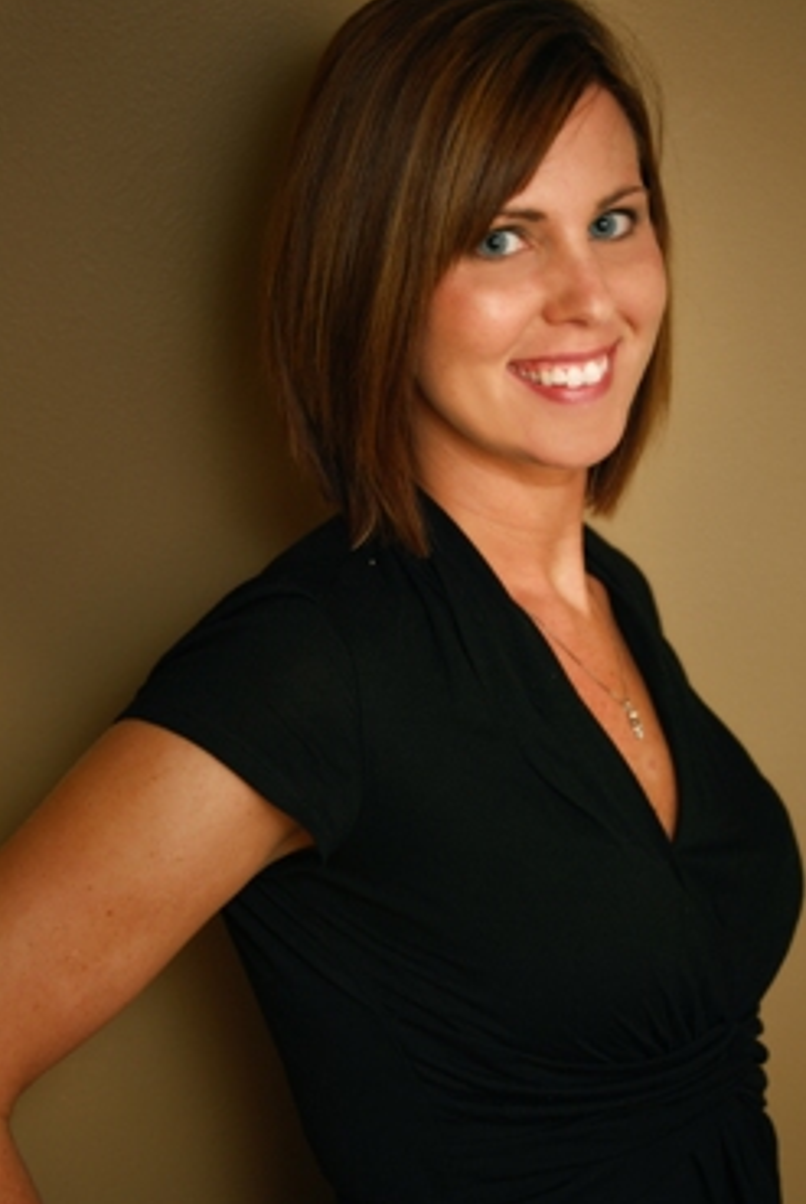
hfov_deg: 15.8
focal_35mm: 87
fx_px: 2897
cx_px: 419
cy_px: 605
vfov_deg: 23.5
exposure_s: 1/60
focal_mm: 55
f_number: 4
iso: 320
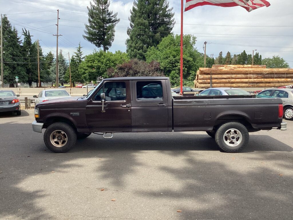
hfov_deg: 58.4
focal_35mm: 31
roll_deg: +1.0
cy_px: 110
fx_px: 262
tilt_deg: -5.3
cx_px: 146
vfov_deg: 45.4
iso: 25
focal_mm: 3.3
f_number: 2.4
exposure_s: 1/652
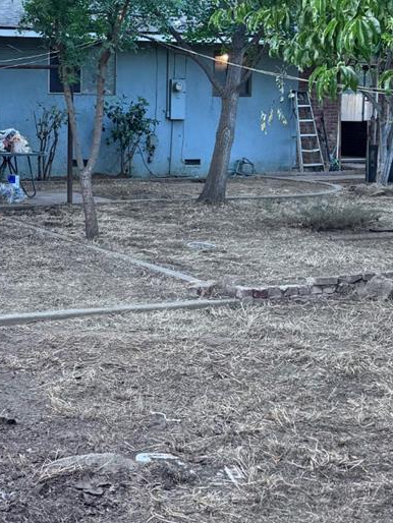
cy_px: 209
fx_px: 1059
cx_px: 38
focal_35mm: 70
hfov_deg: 20.6
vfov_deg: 27.7
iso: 200
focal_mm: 6.76
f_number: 1.78
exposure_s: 1/121
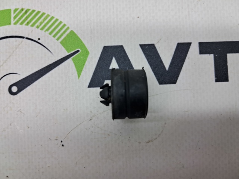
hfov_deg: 65.4
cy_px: 90
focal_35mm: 27
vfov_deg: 51.3
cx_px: 120
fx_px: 186
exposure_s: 1/50
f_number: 1.8
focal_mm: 4
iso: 50
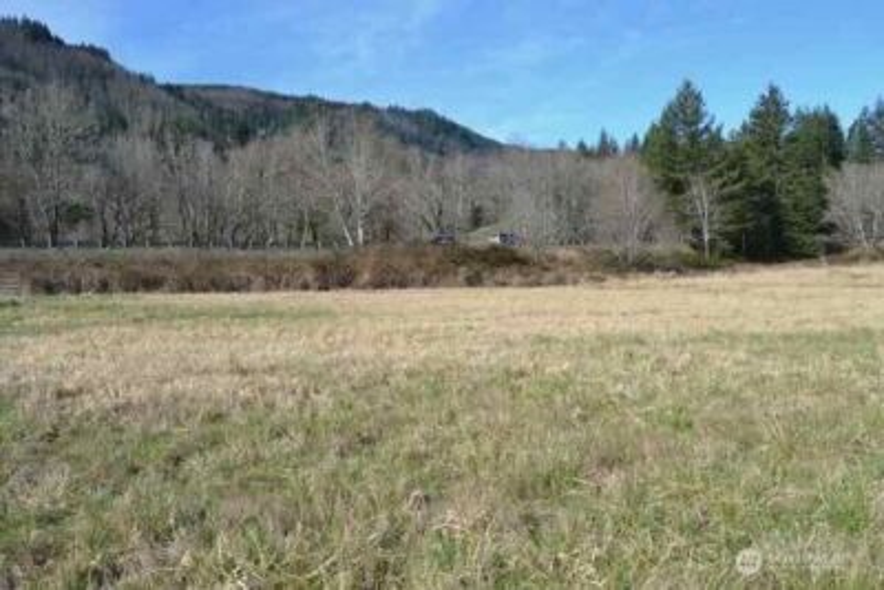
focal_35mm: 28
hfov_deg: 64.5
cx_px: 442
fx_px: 700
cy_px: 295
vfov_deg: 45.7
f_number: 7.1
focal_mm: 19
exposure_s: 1/200
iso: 100
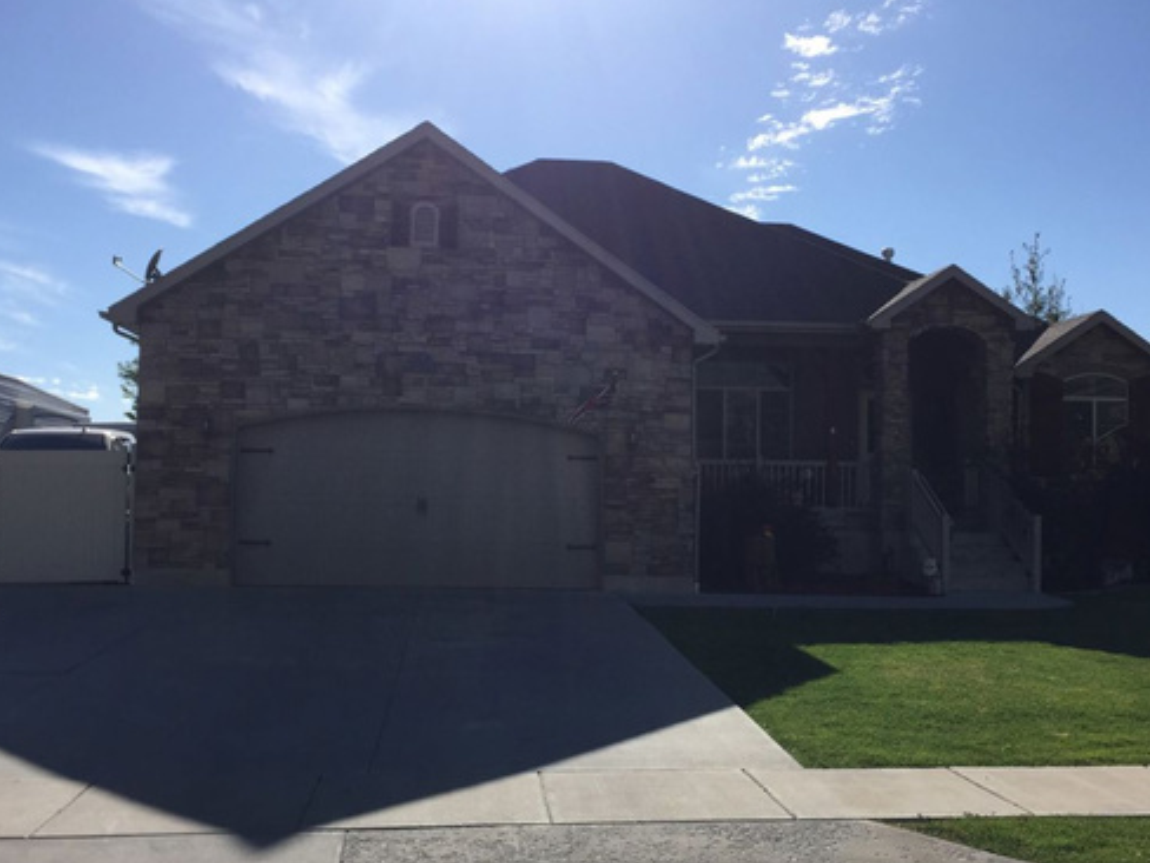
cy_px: 453
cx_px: 589
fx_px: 1262
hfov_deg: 49.0
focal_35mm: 38
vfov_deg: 37.7
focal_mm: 4.15
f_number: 2.2
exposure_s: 1/2639
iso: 32
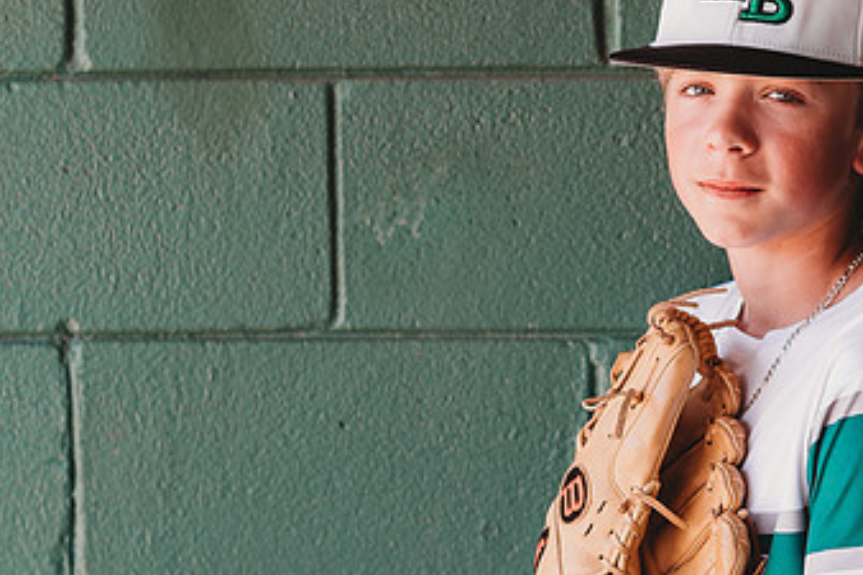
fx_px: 3498
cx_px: 707
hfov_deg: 14.0
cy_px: 313
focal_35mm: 146
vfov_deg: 9.4
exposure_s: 1/160
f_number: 2.8
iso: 100
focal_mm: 85
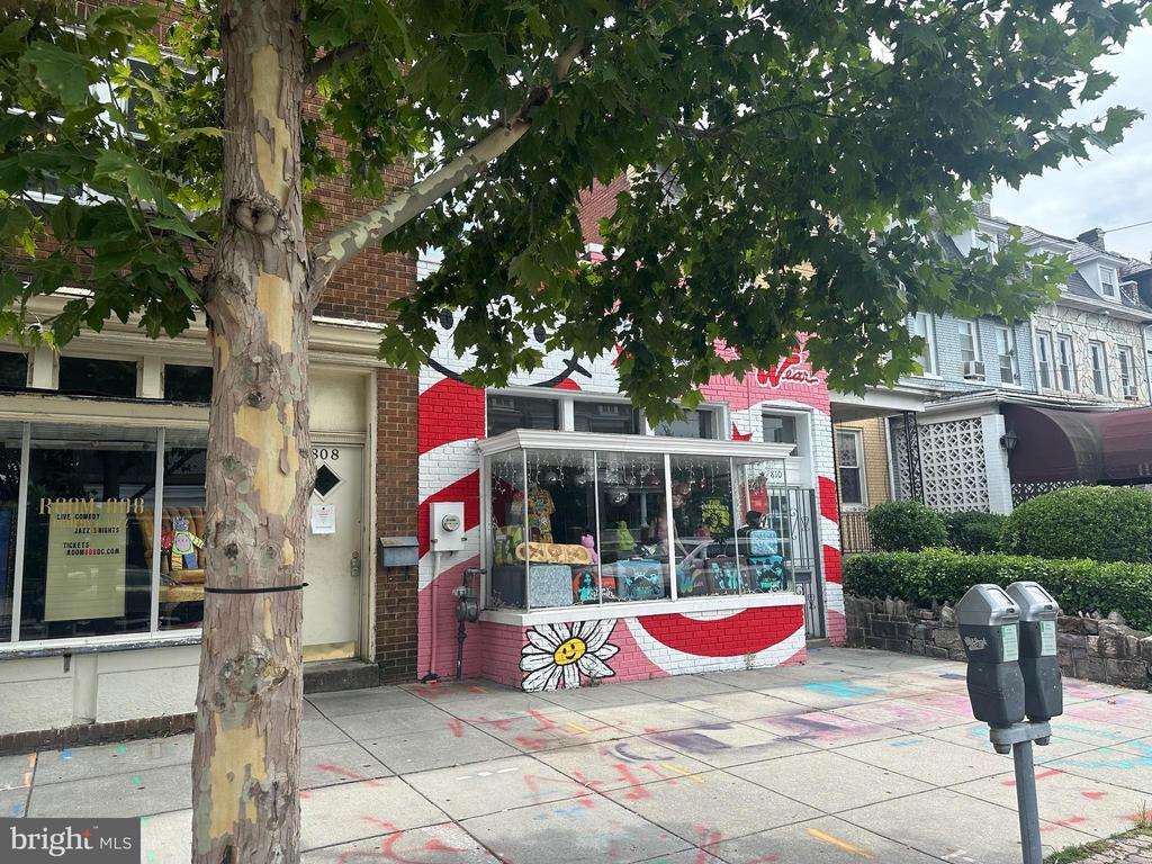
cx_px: 576
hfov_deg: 71.6
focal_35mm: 24
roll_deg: +2.4
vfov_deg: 56.8
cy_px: 432
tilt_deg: +7.1
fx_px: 799
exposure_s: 1/1453
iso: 80
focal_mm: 6.86
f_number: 1.78
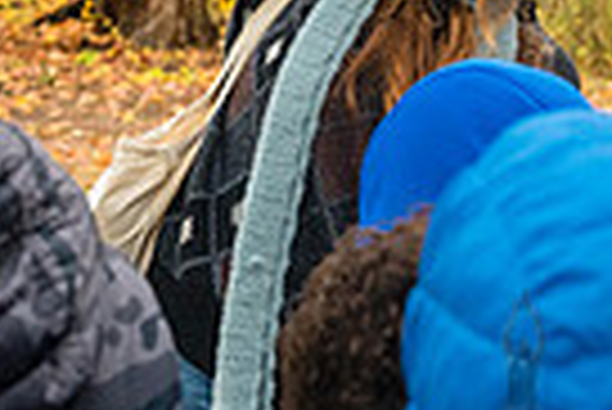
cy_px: -68
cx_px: 518
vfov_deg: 8.0
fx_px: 2893
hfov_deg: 12.0
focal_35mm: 170
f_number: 4
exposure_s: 1/400
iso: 4000
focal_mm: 40
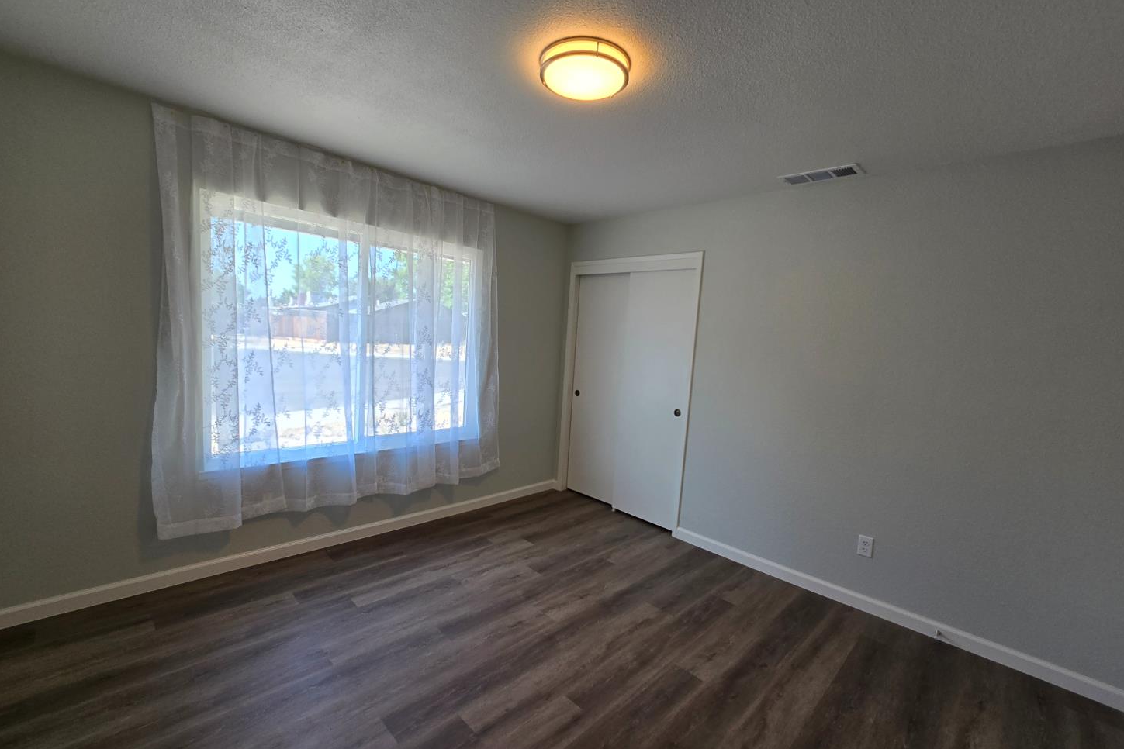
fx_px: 437
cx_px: 566
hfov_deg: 104.3
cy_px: 386
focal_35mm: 14
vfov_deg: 81.2
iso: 64
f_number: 2.2
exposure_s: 1/120
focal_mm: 2.2
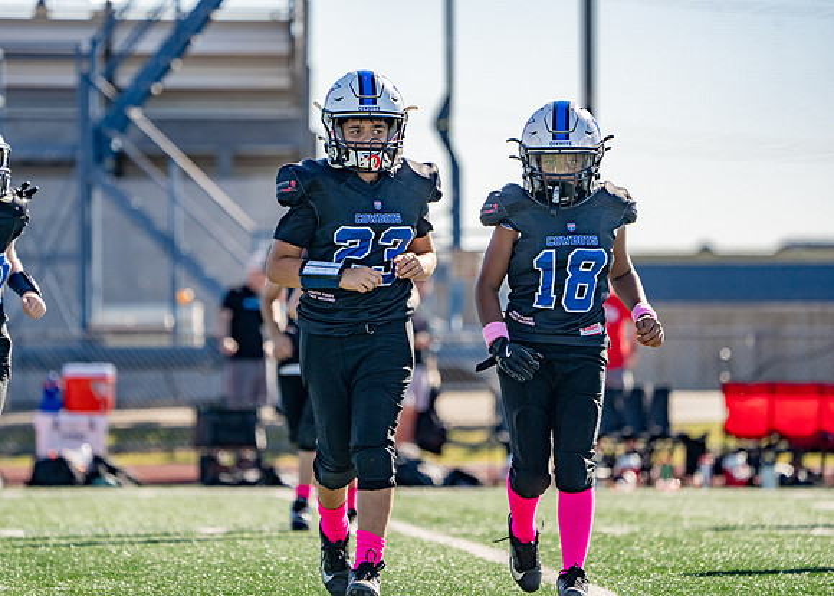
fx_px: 7225
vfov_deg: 4.7
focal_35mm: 305
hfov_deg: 6.6
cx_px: 389
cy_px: 299
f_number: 5.6
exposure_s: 1/1600
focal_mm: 285
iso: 320
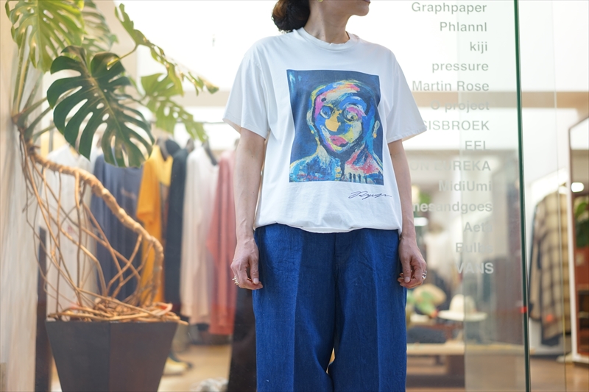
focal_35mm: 55
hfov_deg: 36.3
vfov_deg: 24.6
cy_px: 196
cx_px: 294
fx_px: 900
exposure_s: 1/60
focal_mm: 55
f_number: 1.8
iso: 400
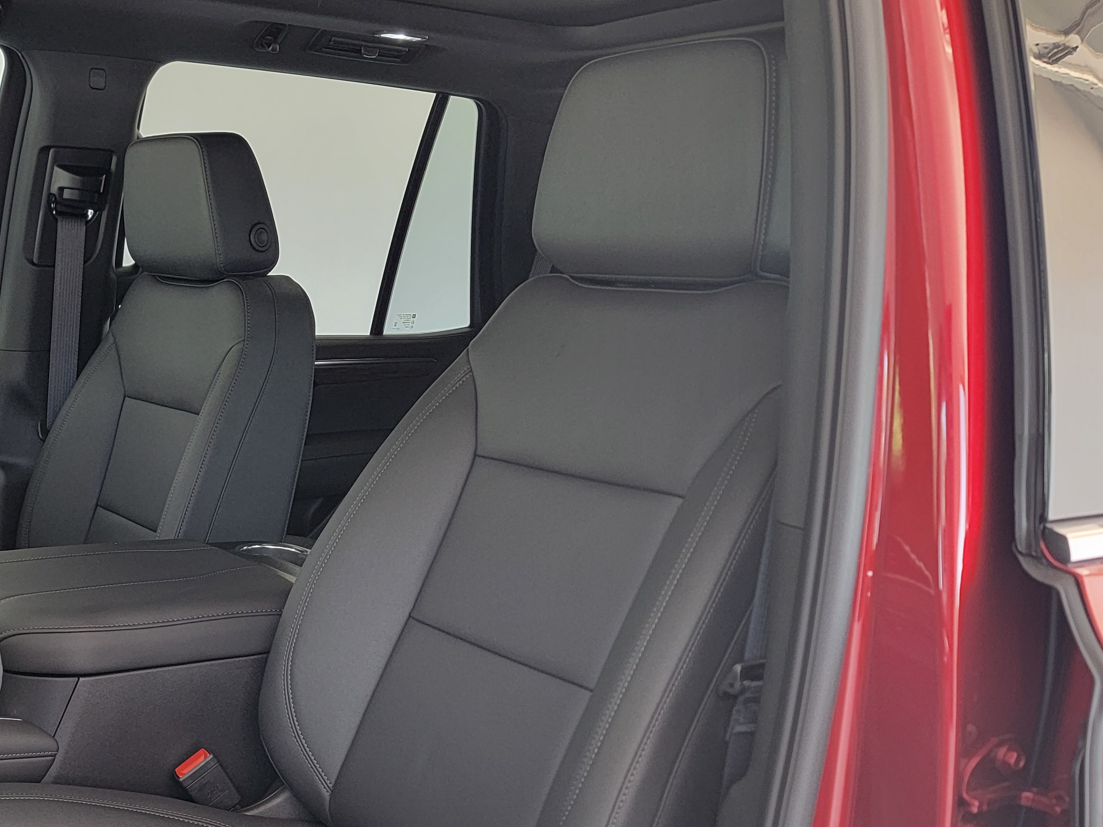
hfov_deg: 42.7
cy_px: 654
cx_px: 215
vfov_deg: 33.4
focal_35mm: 42
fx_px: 1338
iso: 200
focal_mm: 6.7
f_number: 1.8
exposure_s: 1/40
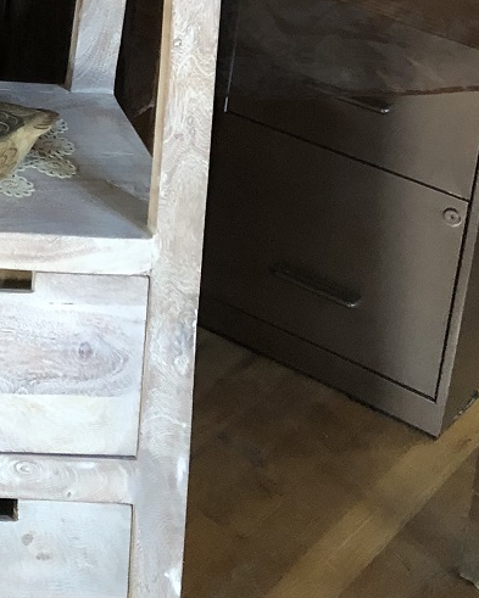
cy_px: -257
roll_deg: -5.4
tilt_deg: -12.0
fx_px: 1577
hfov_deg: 15.9
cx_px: -229
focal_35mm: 89
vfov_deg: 19.2
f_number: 1.8
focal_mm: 3.99
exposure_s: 1/13
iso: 100
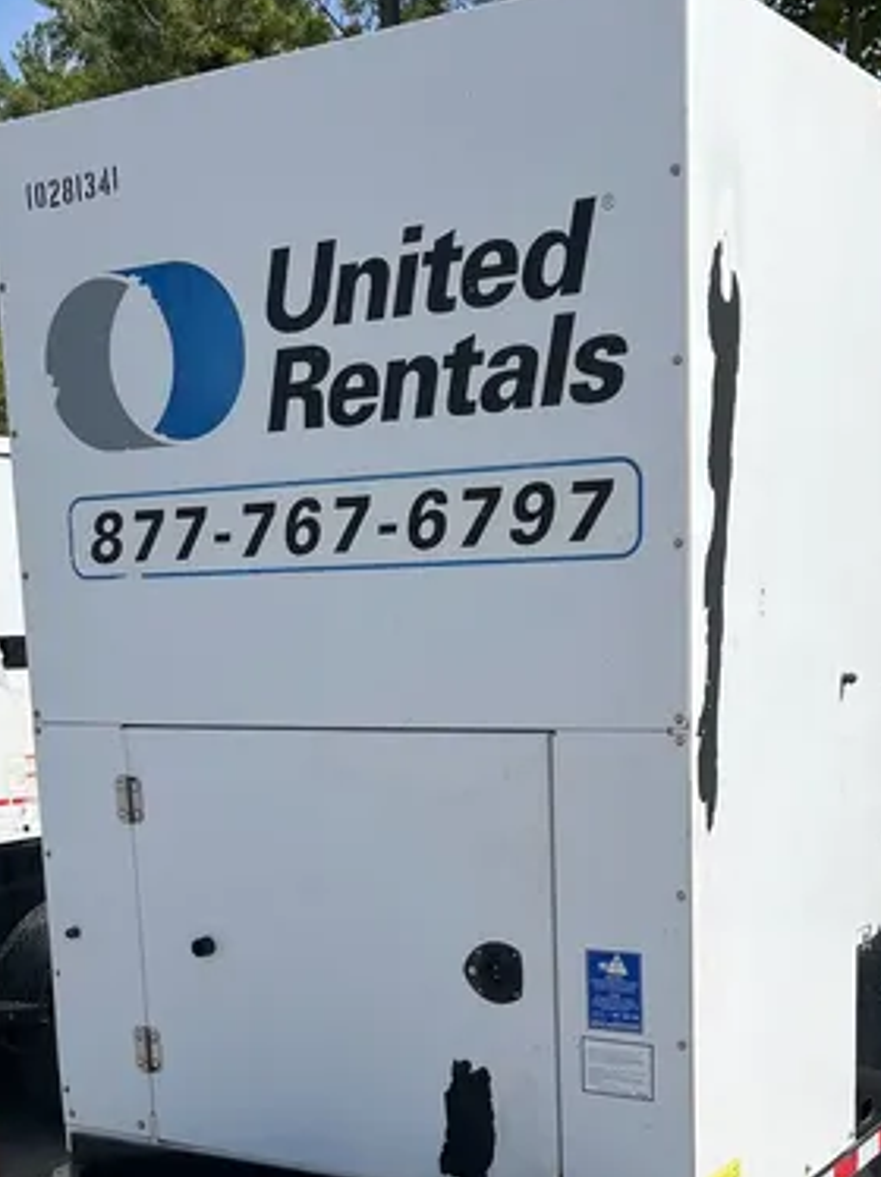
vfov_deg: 36.4
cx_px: 434
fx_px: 1733
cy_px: 927
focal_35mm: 51
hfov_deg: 28.5
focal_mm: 5.1
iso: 50
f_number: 1.6
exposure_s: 1/5556
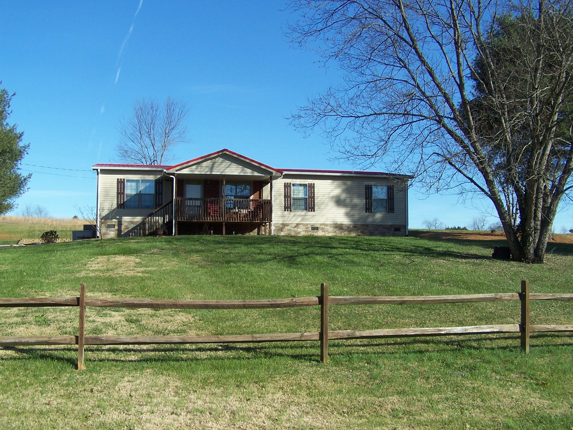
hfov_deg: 49.0
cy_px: 215
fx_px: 629
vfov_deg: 37.7
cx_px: 286
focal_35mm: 38
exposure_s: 1/500
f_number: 4
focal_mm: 6.3
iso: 80
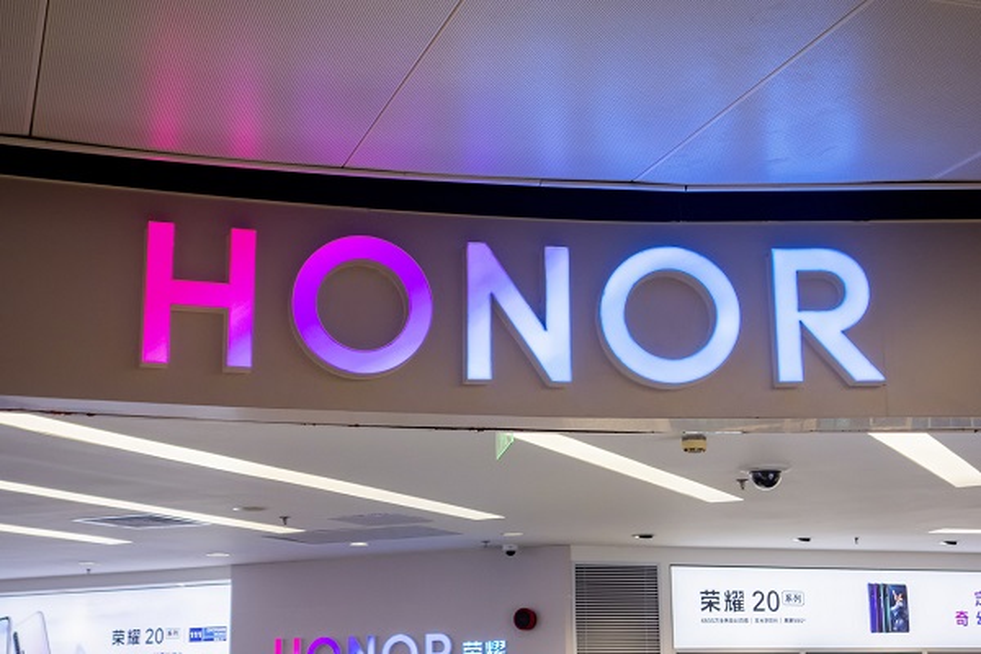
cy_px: 327
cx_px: 490
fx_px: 1580
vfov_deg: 23.4
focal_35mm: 58
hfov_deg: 34.5
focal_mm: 21.53
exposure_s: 1/250
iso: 200
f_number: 4.5
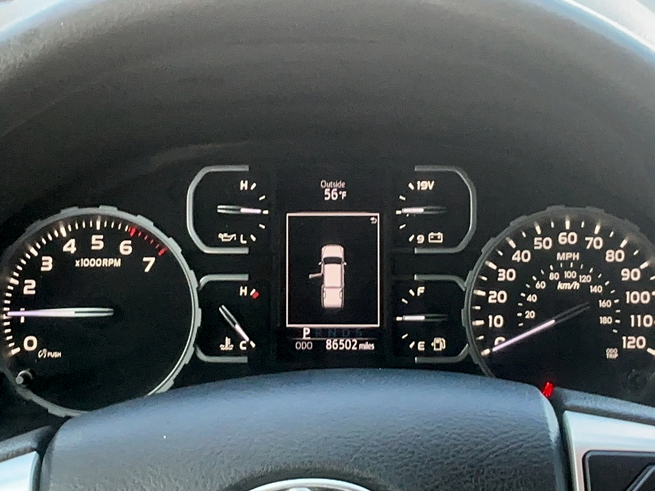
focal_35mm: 69
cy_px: 246
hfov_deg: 28.2
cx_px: 328
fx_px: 1306
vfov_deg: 21.3
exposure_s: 1/60
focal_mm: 3
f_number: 1.8
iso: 100
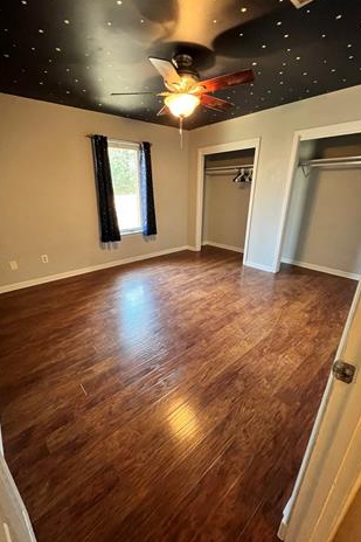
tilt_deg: -20.8
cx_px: 174
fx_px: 211
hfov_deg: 81.1
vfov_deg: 104.3
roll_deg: +1.0
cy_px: 272
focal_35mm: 14
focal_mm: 1.57
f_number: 1.8
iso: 800
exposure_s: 1/60
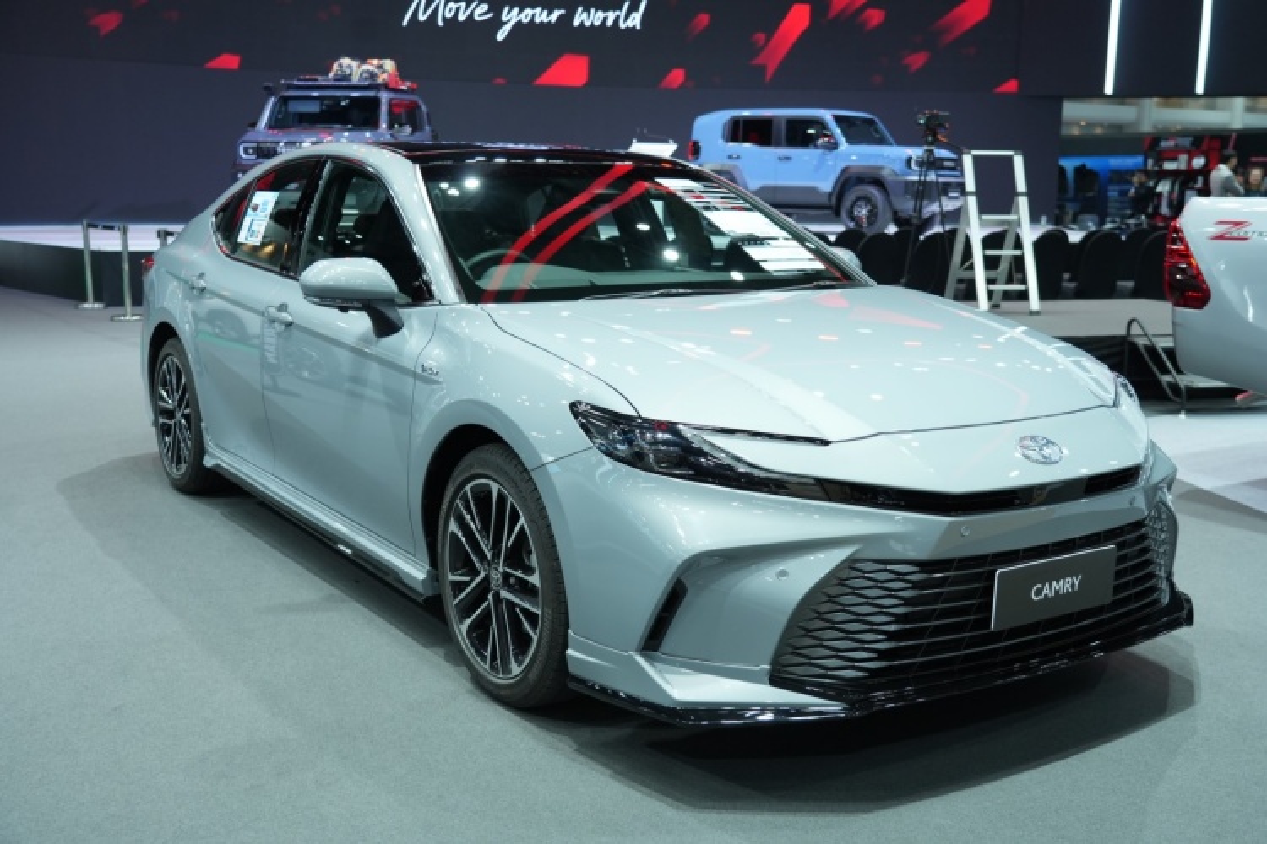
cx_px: 634
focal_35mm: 36
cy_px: 422
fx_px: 1267
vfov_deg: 36.9
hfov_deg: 53.1
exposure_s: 1/125
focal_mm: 36
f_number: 4
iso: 1000
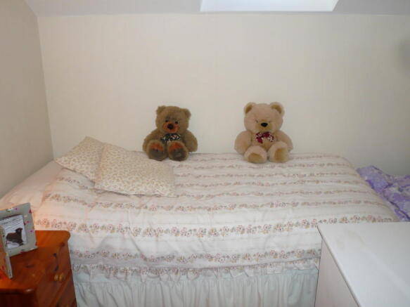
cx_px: 205
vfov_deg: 44.1
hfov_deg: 56.8
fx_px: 379
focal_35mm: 32
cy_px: 154
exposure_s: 1/30
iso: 100
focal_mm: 5.2
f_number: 2.9
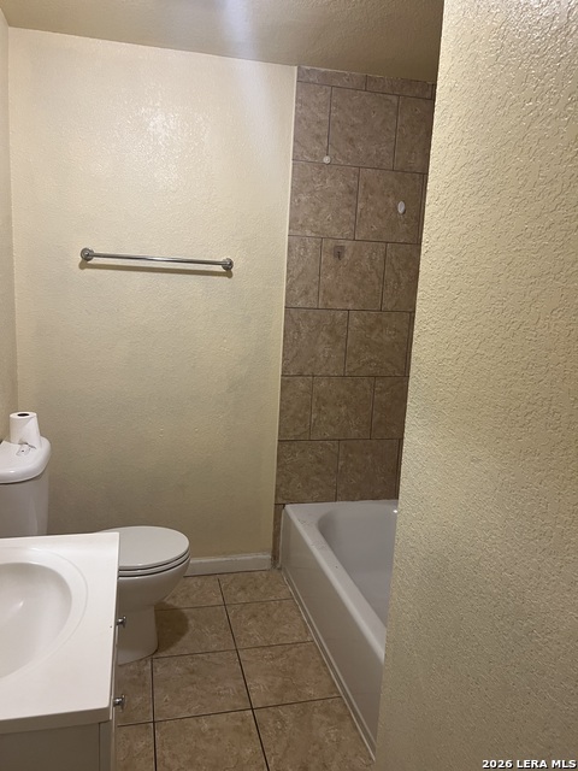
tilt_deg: -9.2
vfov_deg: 67.3
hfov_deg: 53.1
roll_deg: -1.1
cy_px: 386
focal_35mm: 26
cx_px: 289
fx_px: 579
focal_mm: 5.7
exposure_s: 1/60
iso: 125
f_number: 1.5
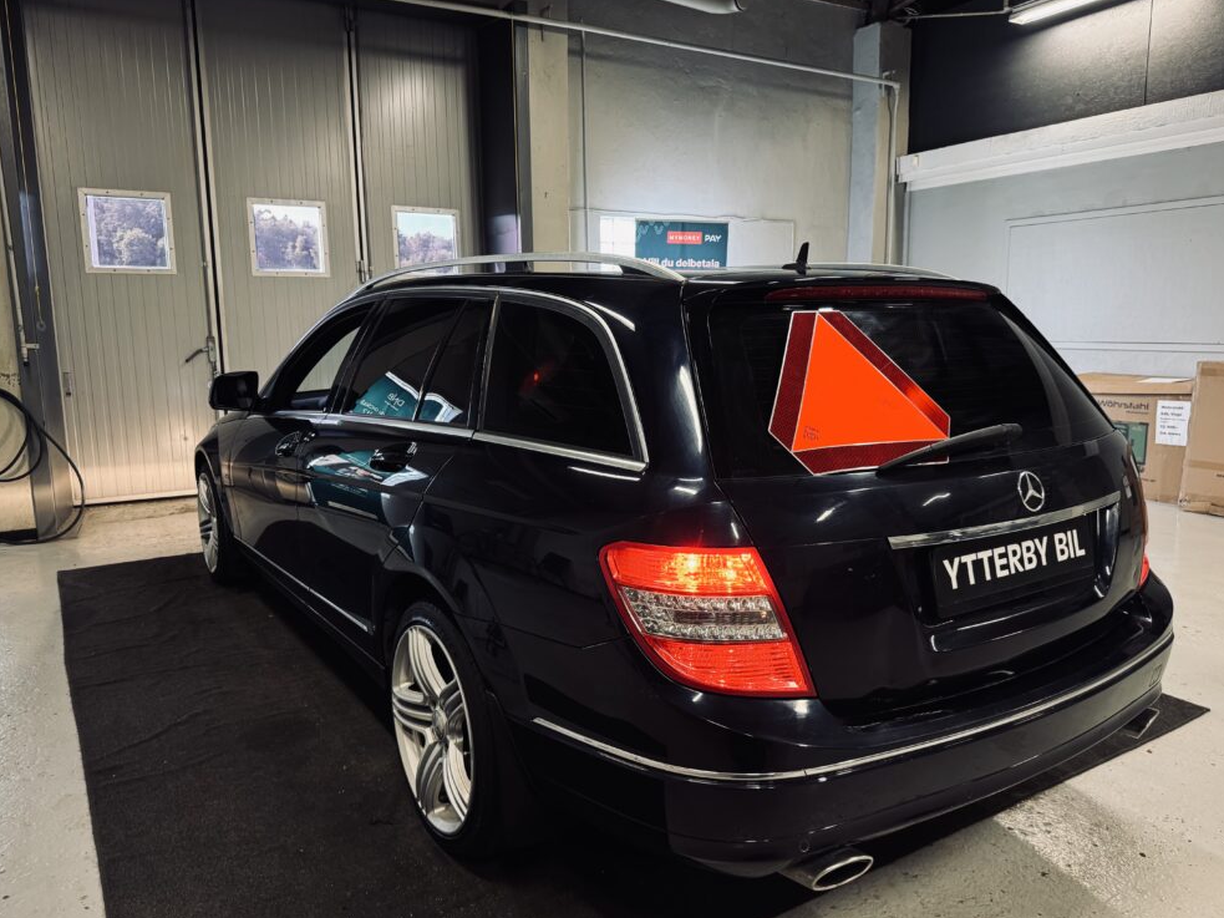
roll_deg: +1.2
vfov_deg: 54.9
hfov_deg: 69.4
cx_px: 614
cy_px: 466
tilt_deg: -8.9
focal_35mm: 25
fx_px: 884
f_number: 1.78
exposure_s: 1/50
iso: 250
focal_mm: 6.76
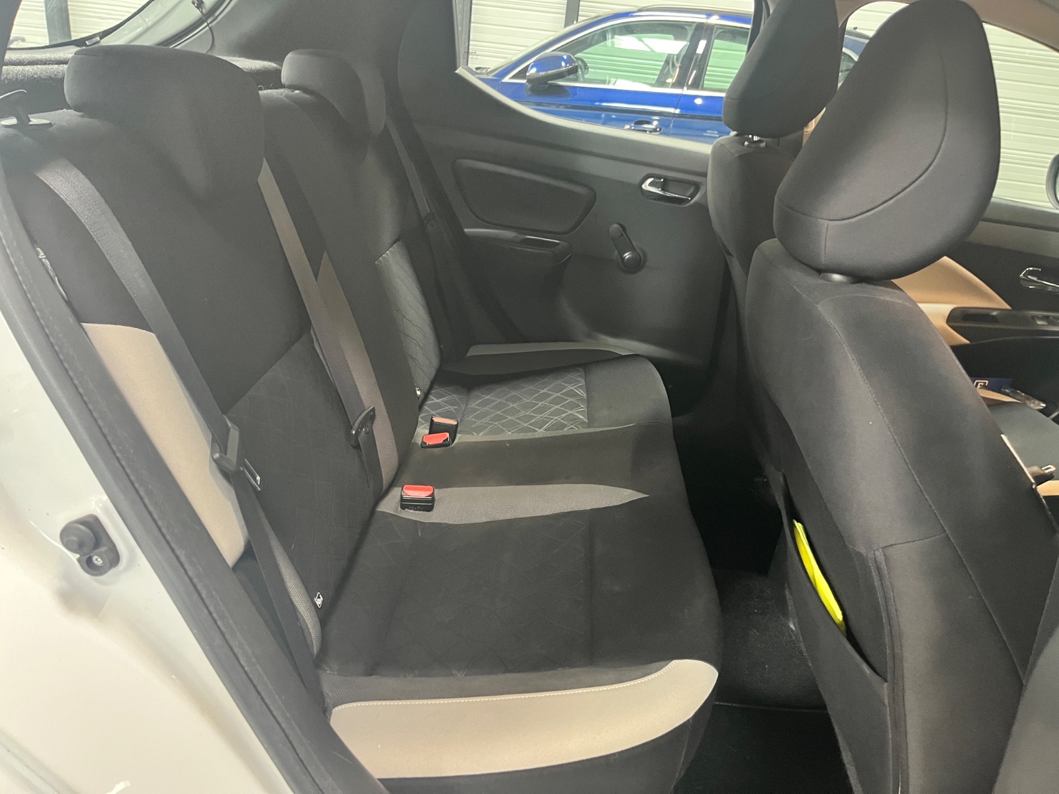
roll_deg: -6.3
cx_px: 530
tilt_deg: -23.7
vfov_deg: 53.1
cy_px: 397
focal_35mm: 26
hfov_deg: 67.3
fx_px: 795
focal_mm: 5.1
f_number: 1.6
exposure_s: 1/25
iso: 500
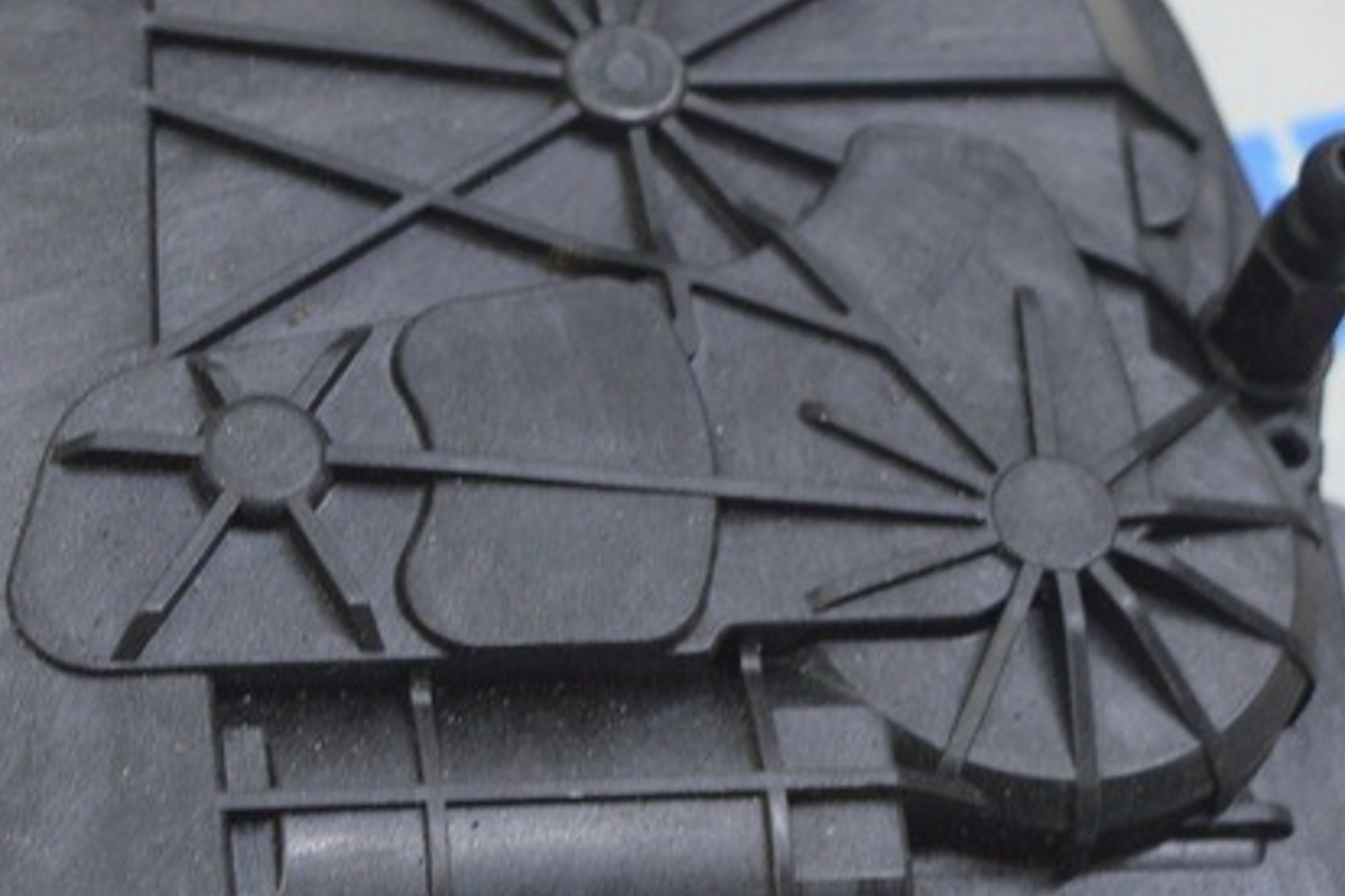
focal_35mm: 126
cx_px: 211
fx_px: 4707
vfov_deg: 10.9
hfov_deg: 16.1
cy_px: 407
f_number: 5.6
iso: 400
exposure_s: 1/20
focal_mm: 34
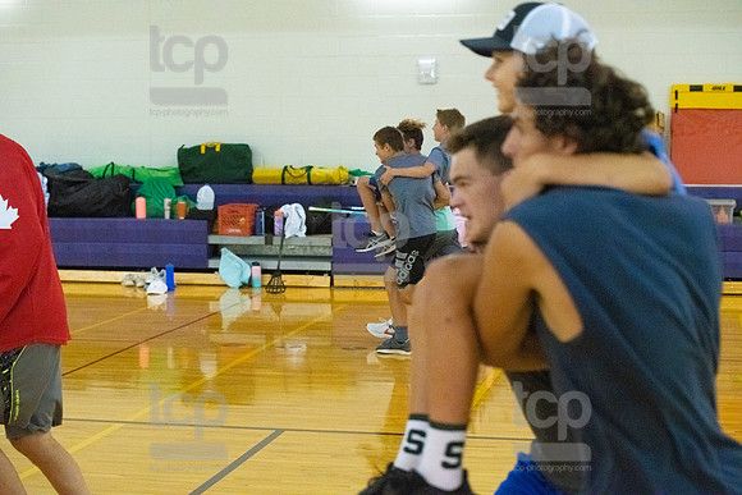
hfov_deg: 28.8
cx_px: 371
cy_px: 248
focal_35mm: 70
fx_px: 1443
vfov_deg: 19.5
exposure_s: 1/640
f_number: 4.5
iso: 6400
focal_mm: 70
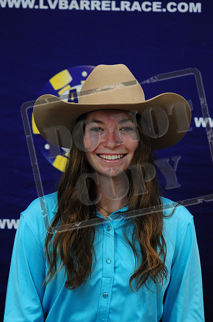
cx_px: 106
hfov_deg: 11.1
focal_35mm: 123
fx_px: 1095
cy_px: 161
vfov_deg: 16.7
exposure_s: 1/125
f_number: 4
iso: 640
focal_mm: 82
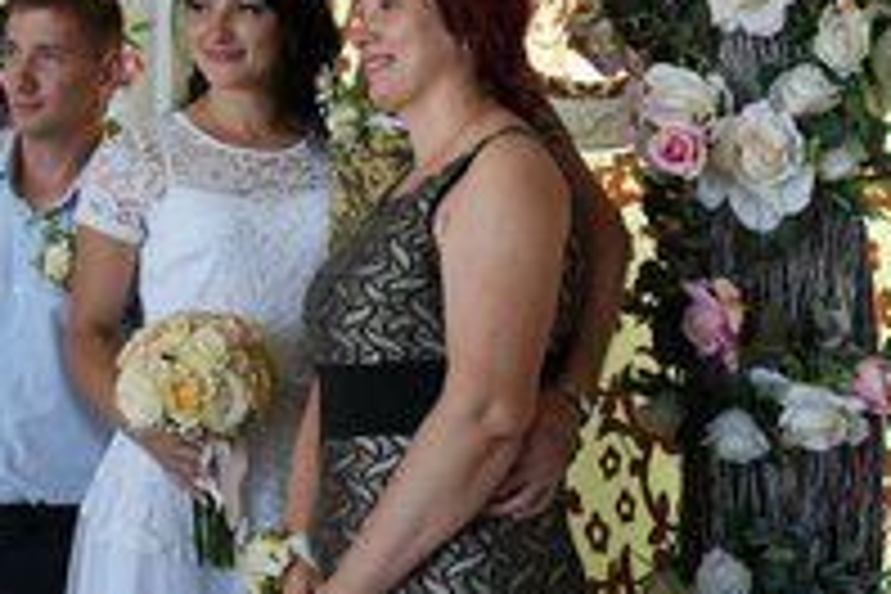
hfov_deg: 20.5
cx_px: 302
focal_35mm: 99
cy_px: 110
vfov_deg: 13.7
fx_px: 2450
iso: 400
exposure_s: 1/50
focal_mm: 49
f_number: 4.5
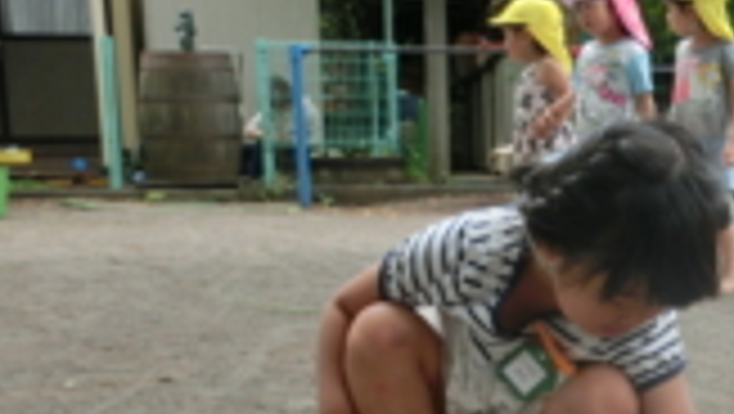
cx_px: 797
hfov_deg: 29.7
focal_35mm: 64
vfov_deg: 18.7
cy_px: 333
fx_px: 1247
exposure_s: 1/400
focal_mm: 4.24
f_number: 3
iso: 80
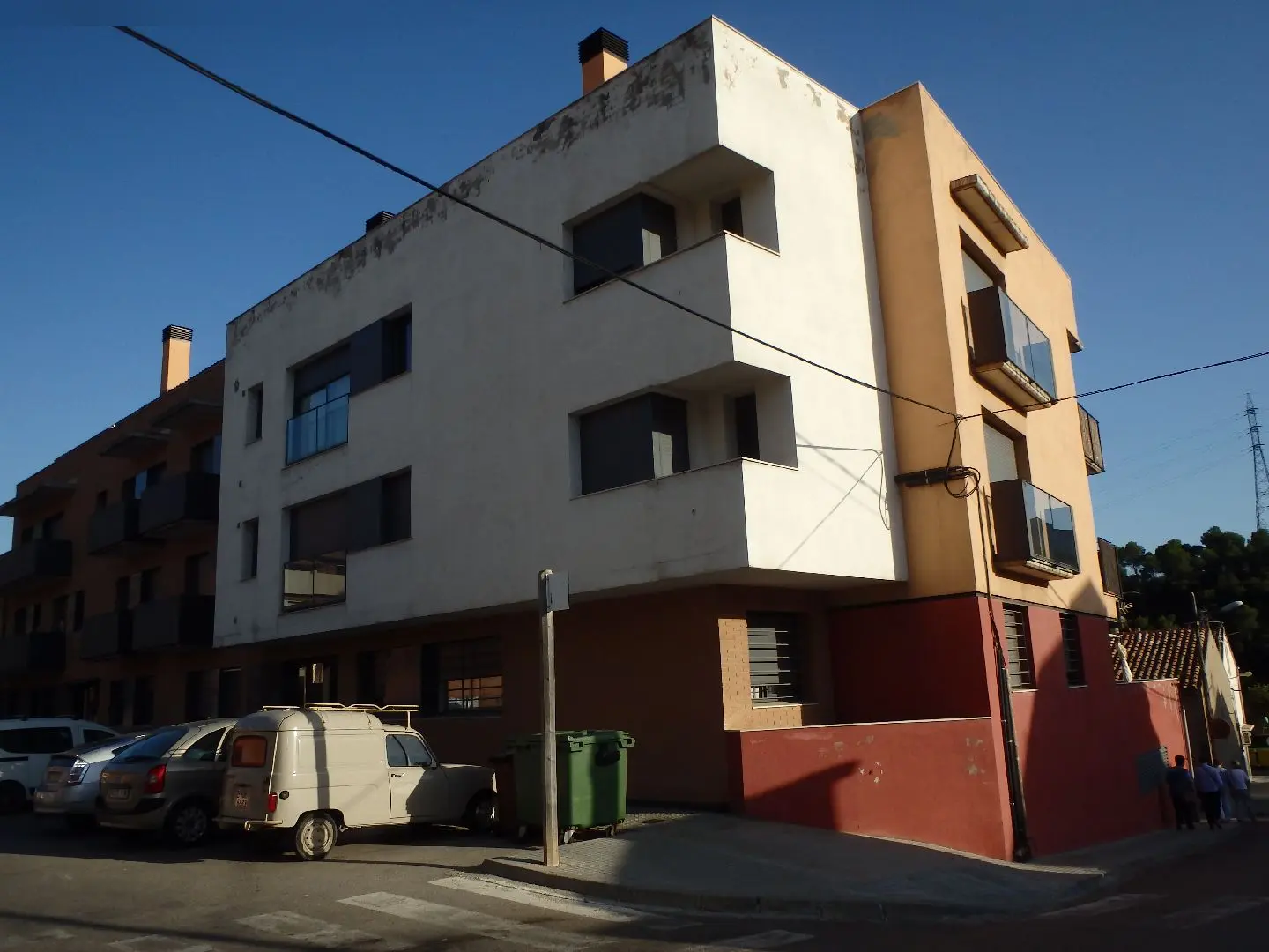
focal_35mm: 28
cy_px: 476
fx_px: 1026
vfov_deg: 49.7
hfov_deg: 63.4
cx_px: 634
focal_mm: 5
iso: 125
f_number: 11
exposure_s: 1/160
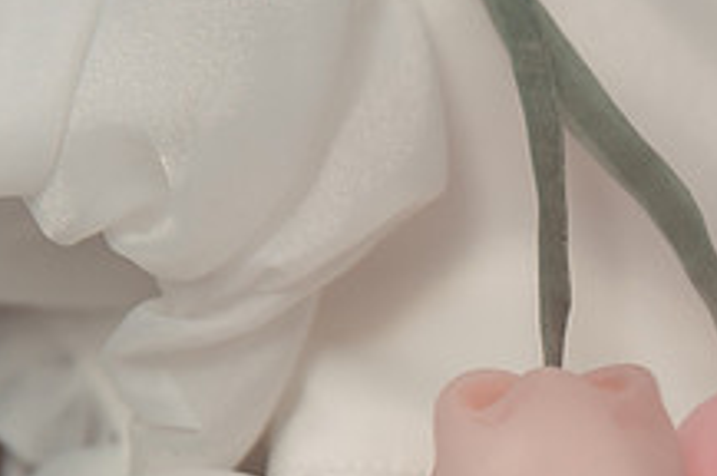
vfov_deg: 7.3
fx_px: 3719
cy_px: 539
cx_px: 737
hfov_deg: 10.9
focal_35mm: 187
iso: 320
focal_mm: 70
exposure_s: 1/250
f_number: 3.5
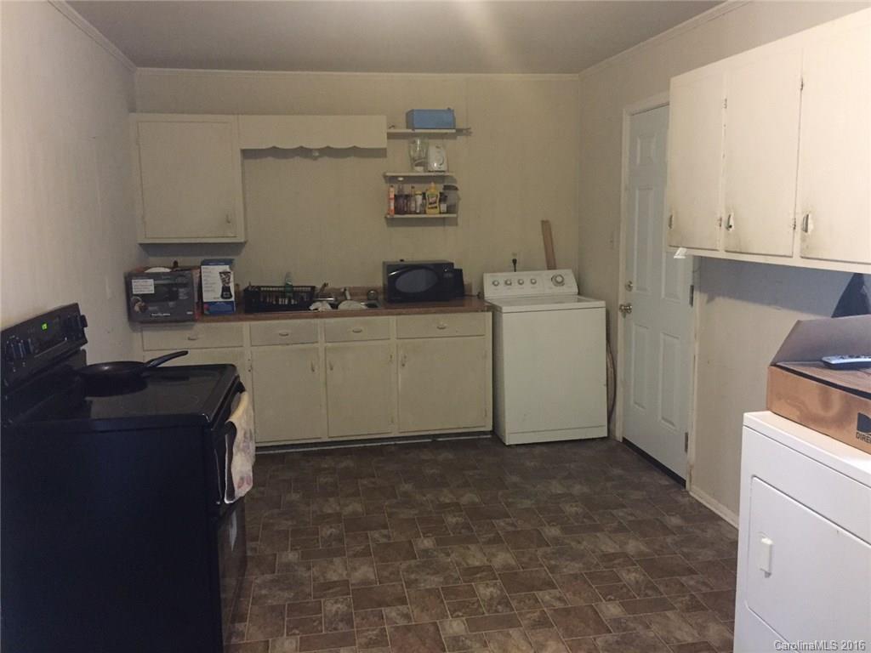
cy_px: 326
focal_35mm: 29
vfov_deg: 48.2
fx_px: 730
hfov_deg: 61.7
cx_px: 436
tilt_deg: -8.2
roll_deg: -0.7
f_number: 2.2
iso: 320
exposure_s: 1/15
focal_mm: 4.15
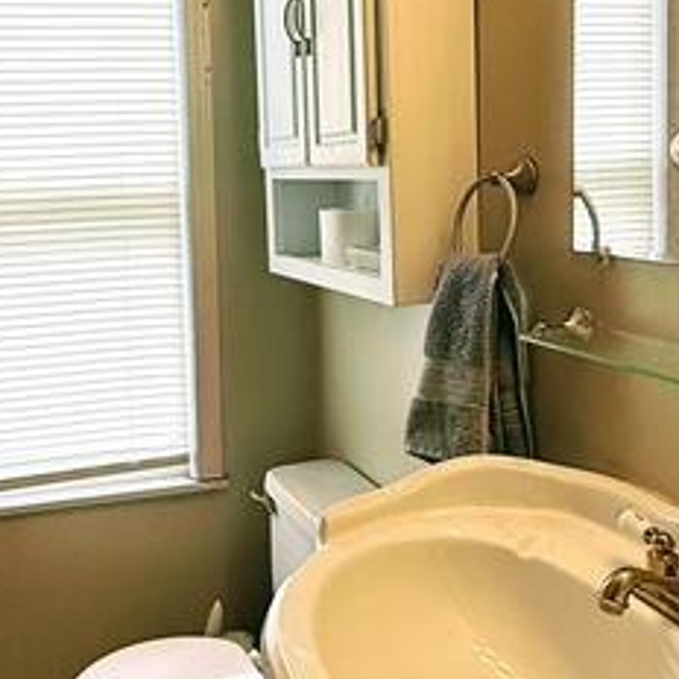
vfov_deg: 40.7
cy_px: 260
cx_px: 190
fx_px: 910
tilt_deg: -5.6
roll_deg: +1.7
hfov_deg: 40.1
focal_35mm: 41
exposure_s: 1/206
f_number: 2.2
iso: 50
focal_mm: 2.22
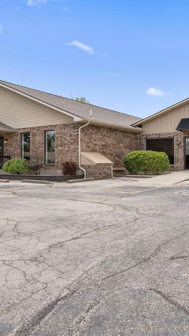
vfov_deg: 59.7
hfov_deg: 35.5
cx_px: 120
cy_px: 167
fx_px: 293
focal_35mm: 33
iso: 400
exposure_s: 1/2000
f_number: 7.1
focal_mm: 13.7
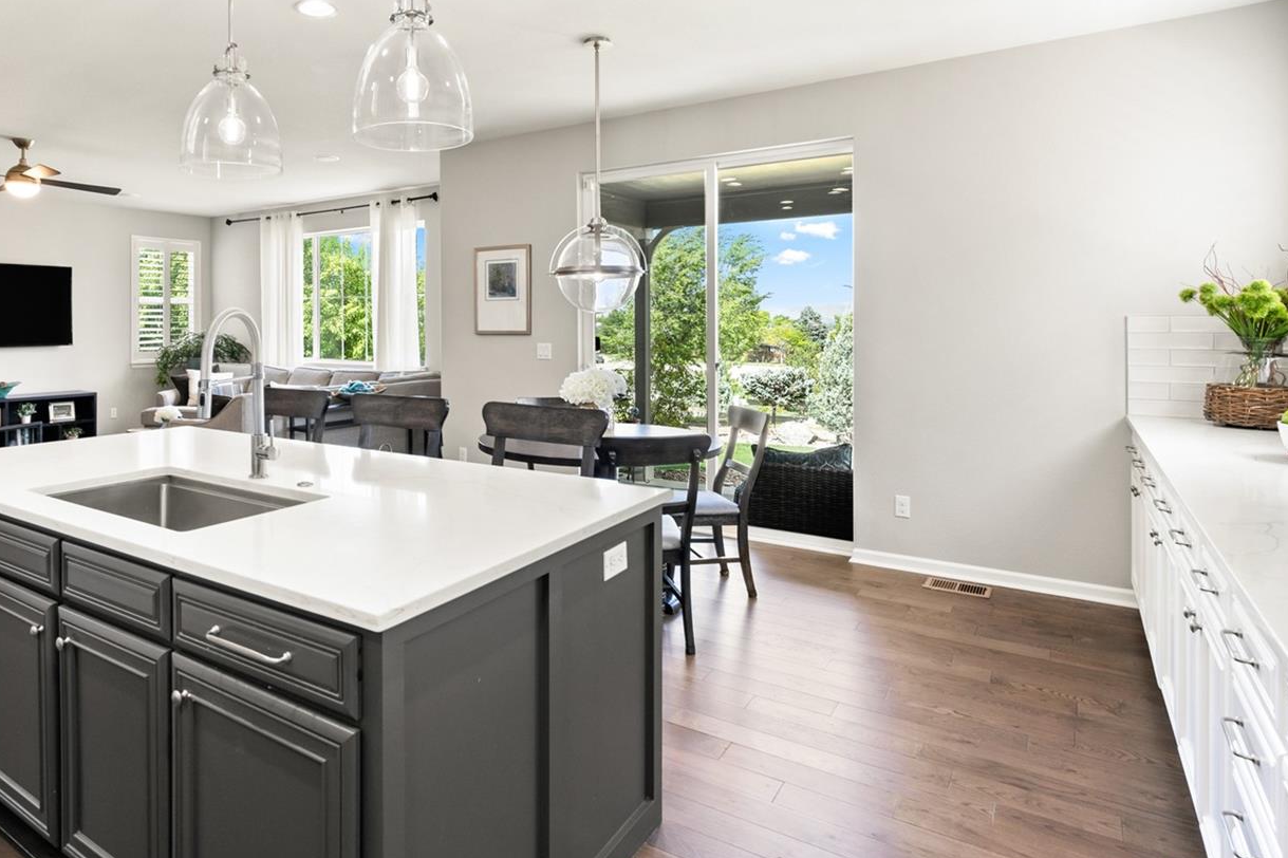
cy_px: 333
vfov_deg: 58.9
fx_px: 751
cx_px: 498
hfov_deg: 80.0
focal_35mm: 21
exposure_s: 1/13
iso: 500
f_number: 8
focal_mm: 16
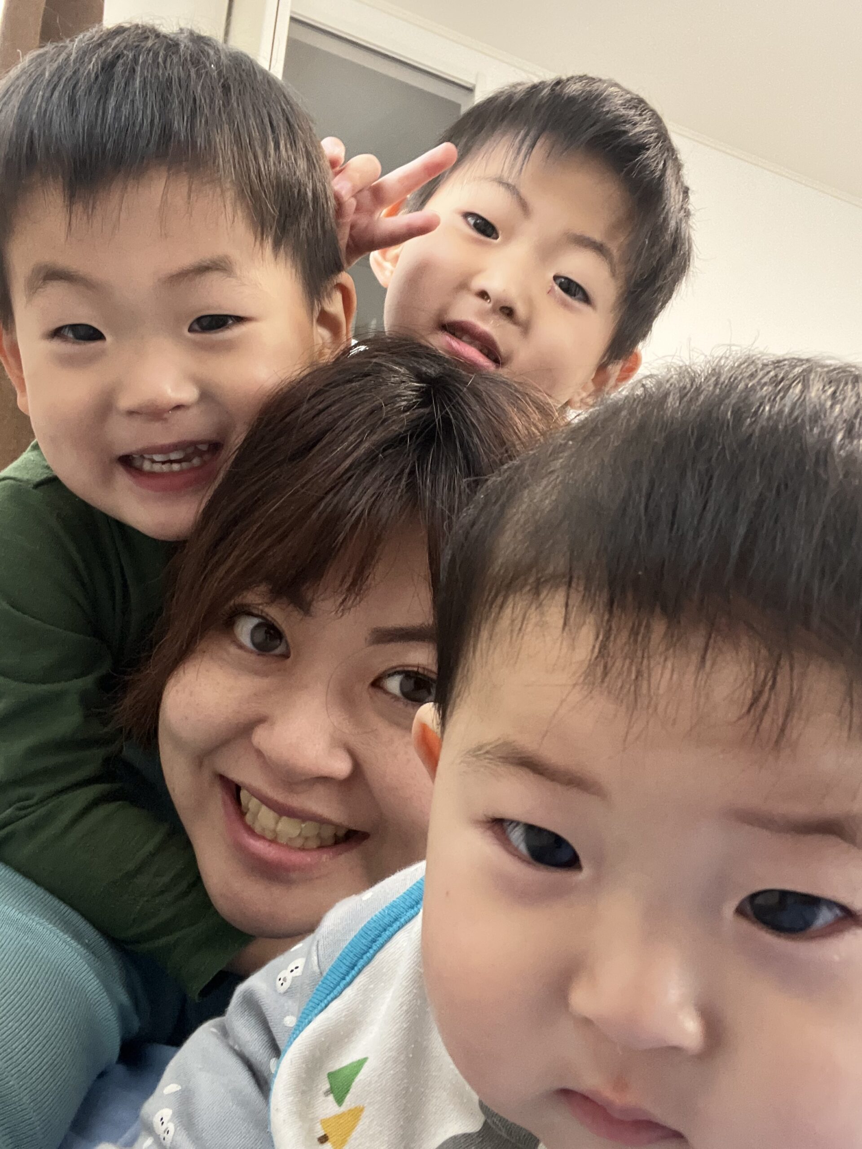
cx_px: 431
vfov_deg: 60.0
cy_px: 574
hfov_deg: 46.8
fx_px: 996
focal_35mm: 30
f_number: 2.2
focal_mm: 2.71
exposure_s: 1/33
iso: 320
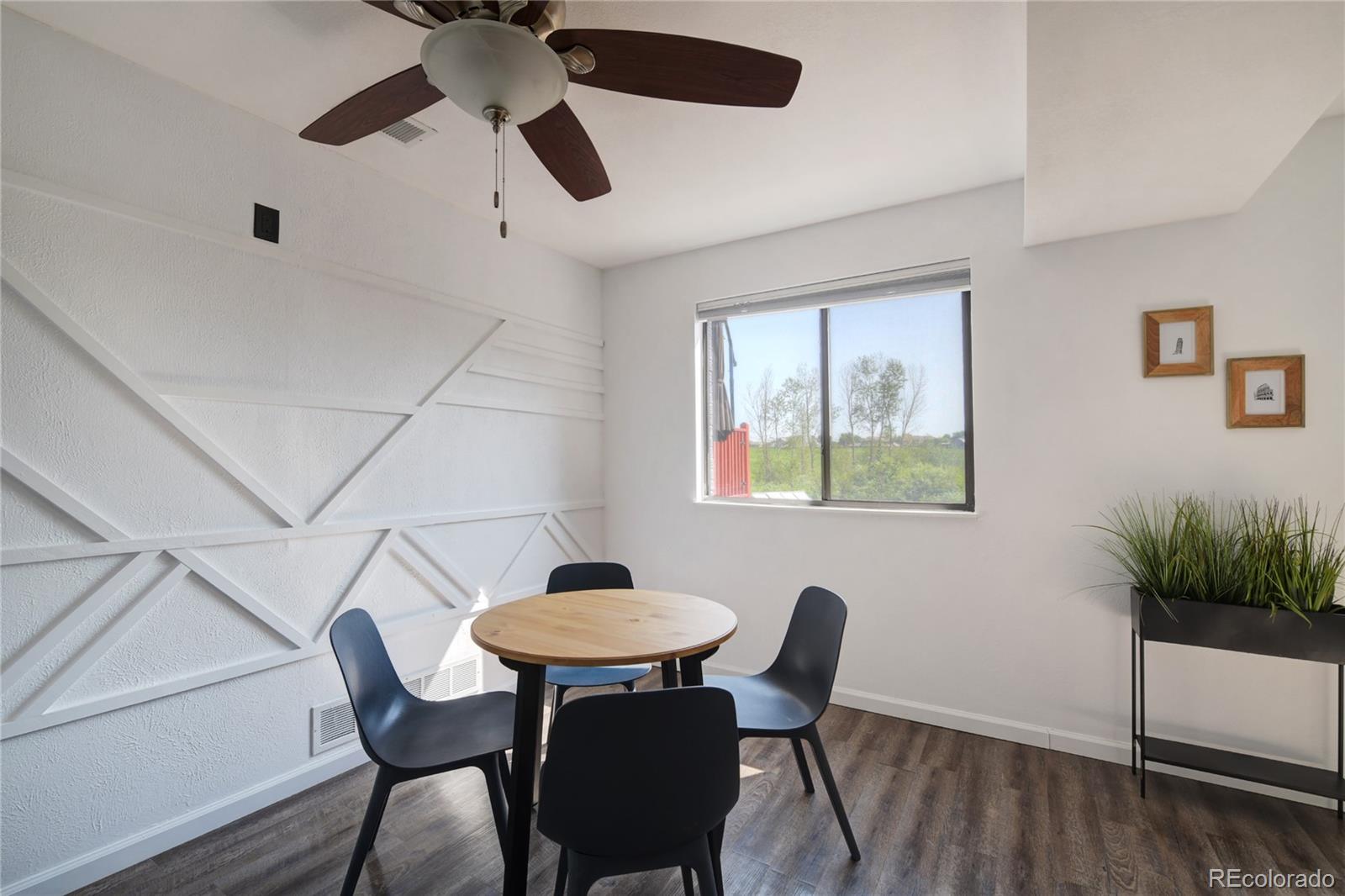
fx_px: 560
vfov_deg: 77.3
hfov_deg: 100.4
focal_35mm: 15
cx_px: 672
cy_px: 448
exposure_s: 1/160
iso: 400
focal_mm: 15
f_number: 8
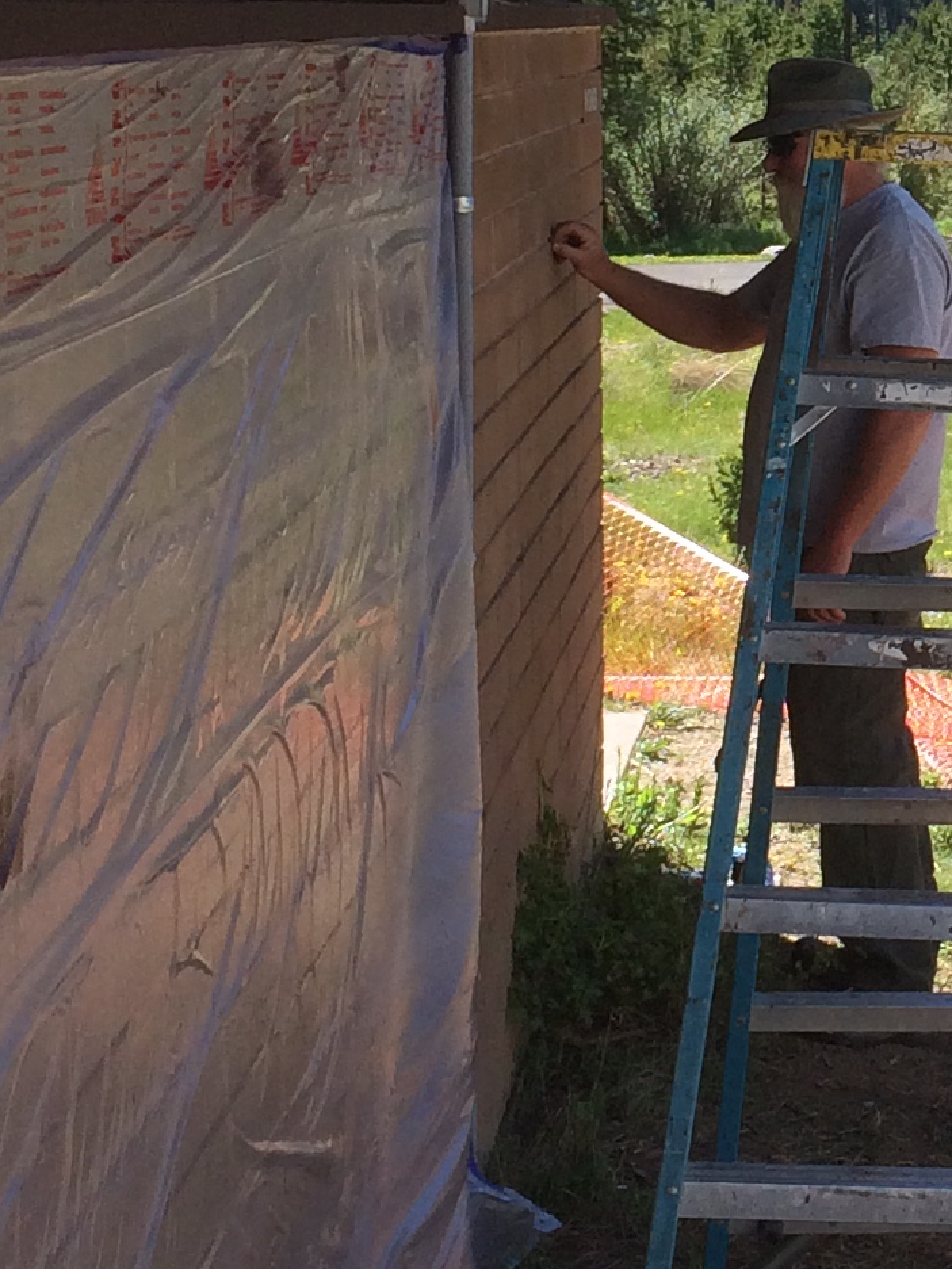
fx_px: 3703
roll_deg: +0.8
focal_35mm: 101
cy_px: 62
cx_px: 1389
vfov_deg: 19.0
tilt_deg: -3.0
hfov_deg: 13.8
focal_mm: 4.15
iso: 32
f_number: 2.2
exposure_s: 1/873
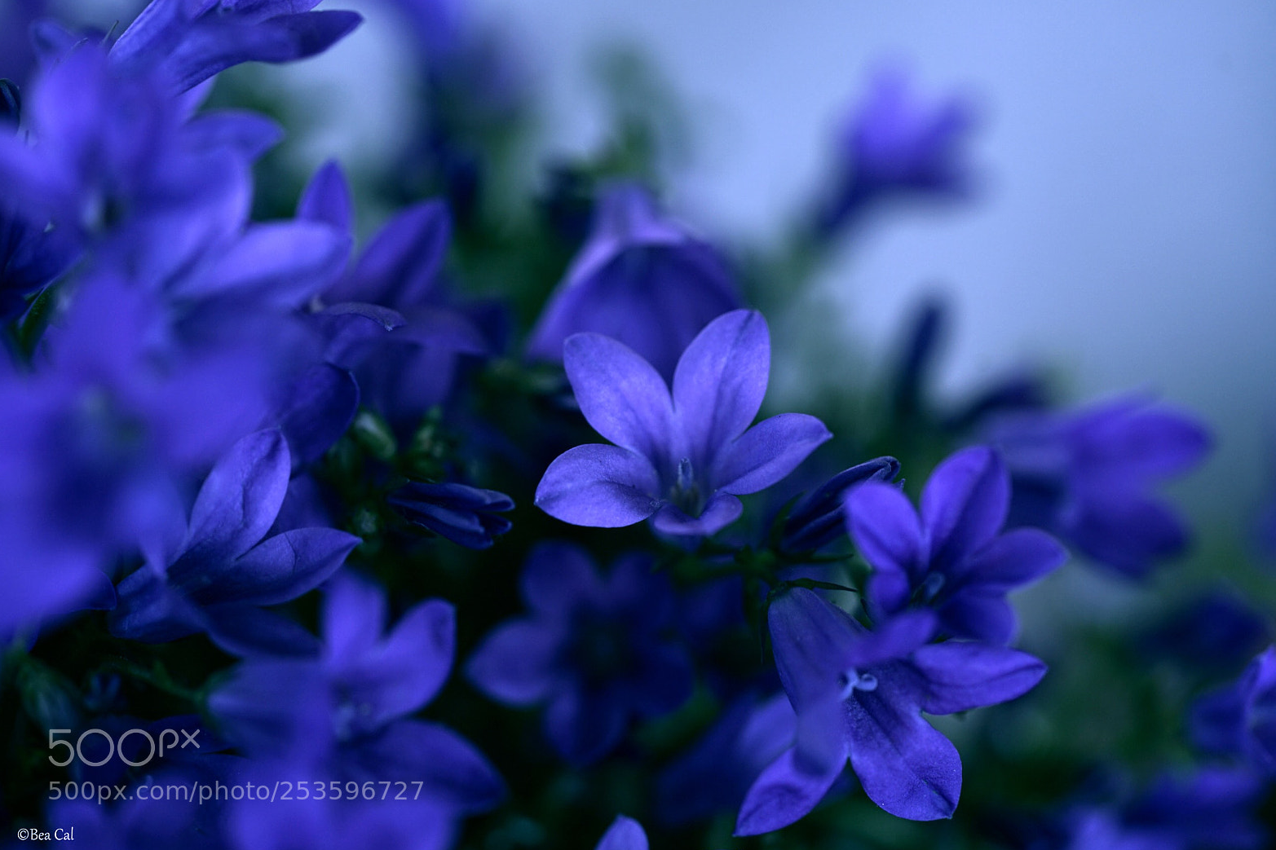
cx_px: 650
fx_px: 3260
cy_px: 421
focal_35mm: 92
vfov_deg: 14.9
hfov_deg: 22.1
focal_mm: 90
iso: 200
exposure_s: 1/250
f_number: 4
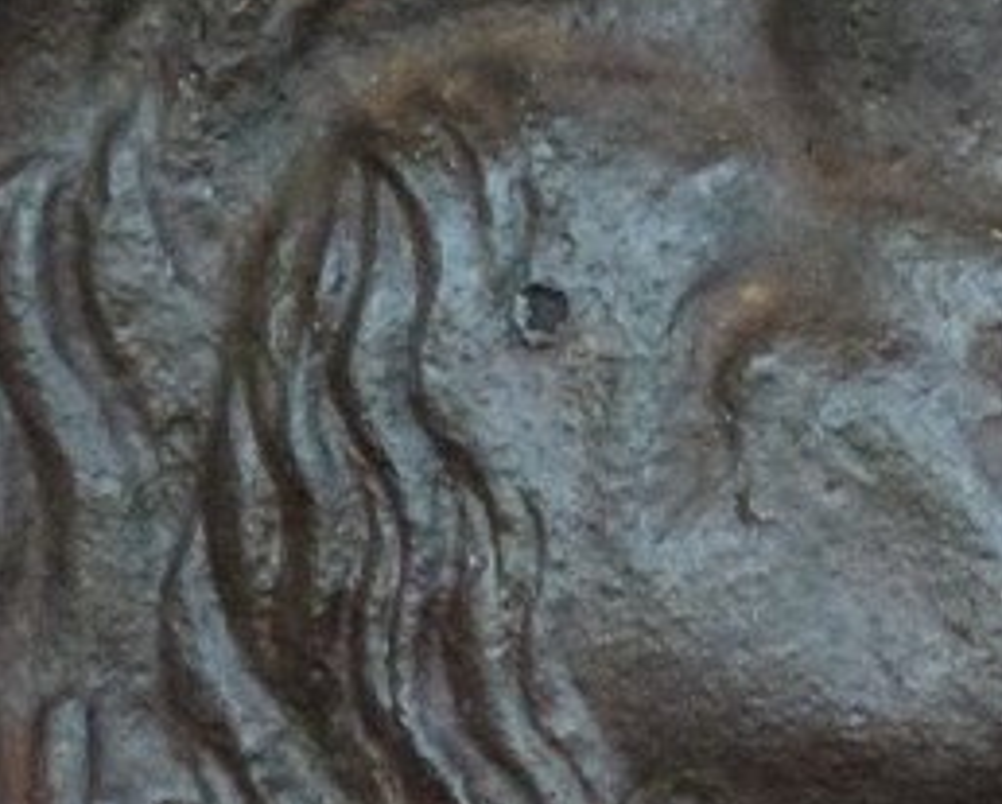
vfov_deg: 4.8
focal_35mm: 322
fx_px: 9560
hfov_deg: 5.9
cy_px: 1511
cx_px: 1950
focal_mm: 12.7
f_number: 4.7
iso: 400
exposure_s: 1/40
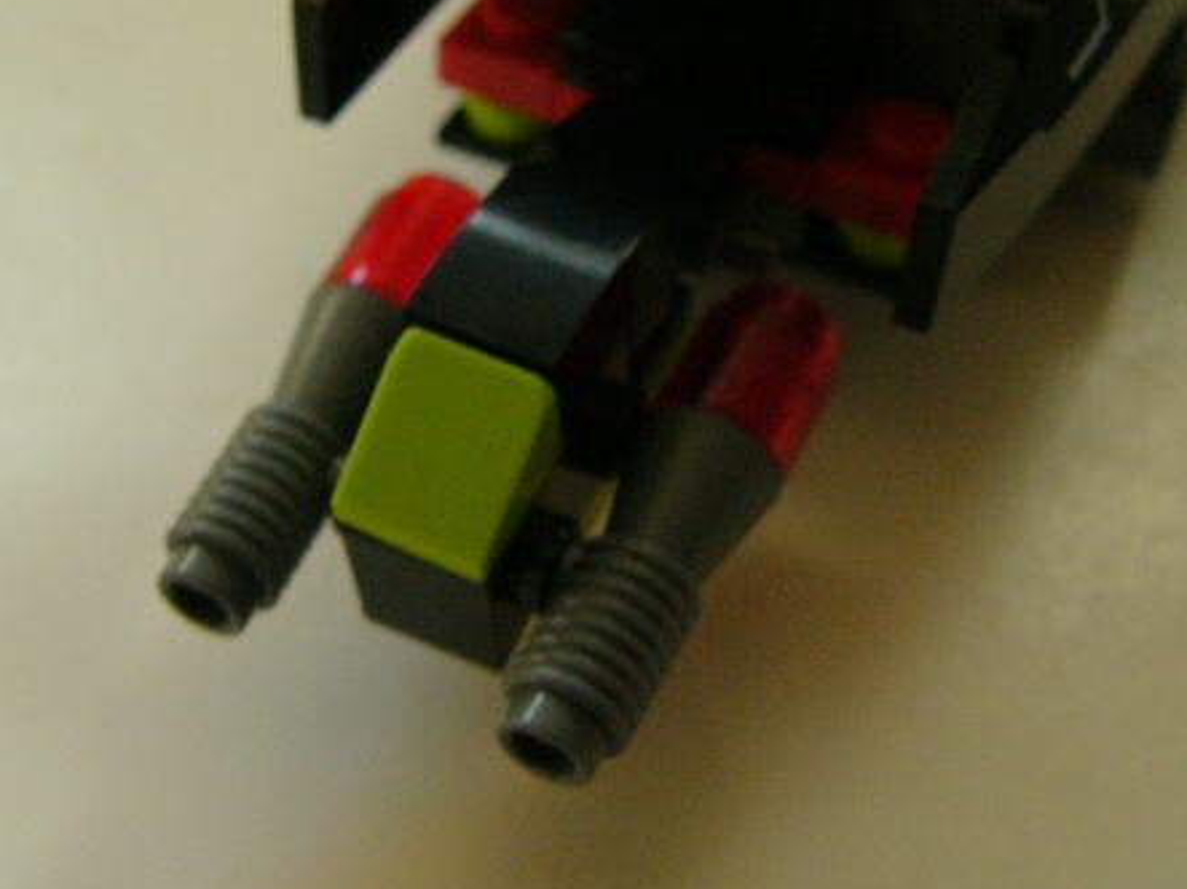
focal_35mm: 52
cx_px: 509
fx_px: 1783
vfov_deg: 28.0
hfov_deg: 36.8
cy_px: 386
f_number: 2.8
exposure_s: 1/30
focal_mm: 6
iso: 200
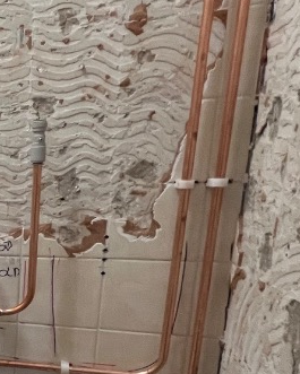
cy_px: 273
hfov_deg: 20.7
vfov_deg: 39.4
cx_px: -258
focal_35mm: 46
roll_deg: +4.9
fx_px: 510
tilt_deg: -12.9
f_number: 1.8
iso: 250
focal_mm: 1.57
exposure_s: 1/50
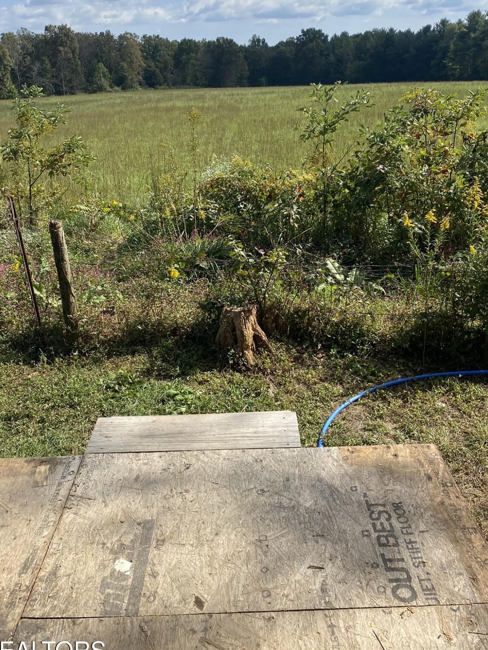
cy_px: 264
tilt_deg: -16.8
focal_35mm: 34
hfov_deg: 41.8
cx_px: 245
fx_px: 639
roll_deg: +0.8
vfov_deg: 53.6
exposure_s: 1/2890
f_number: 1.8
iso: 32
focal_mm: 4.25
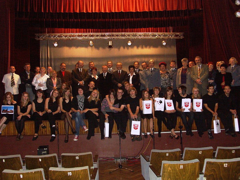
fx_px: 222
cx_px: 120
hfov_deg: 56.8
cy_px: 90
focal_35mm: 32
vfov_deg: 44.2
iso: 200
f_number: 2.8
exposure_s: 1/50
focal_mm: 8.29
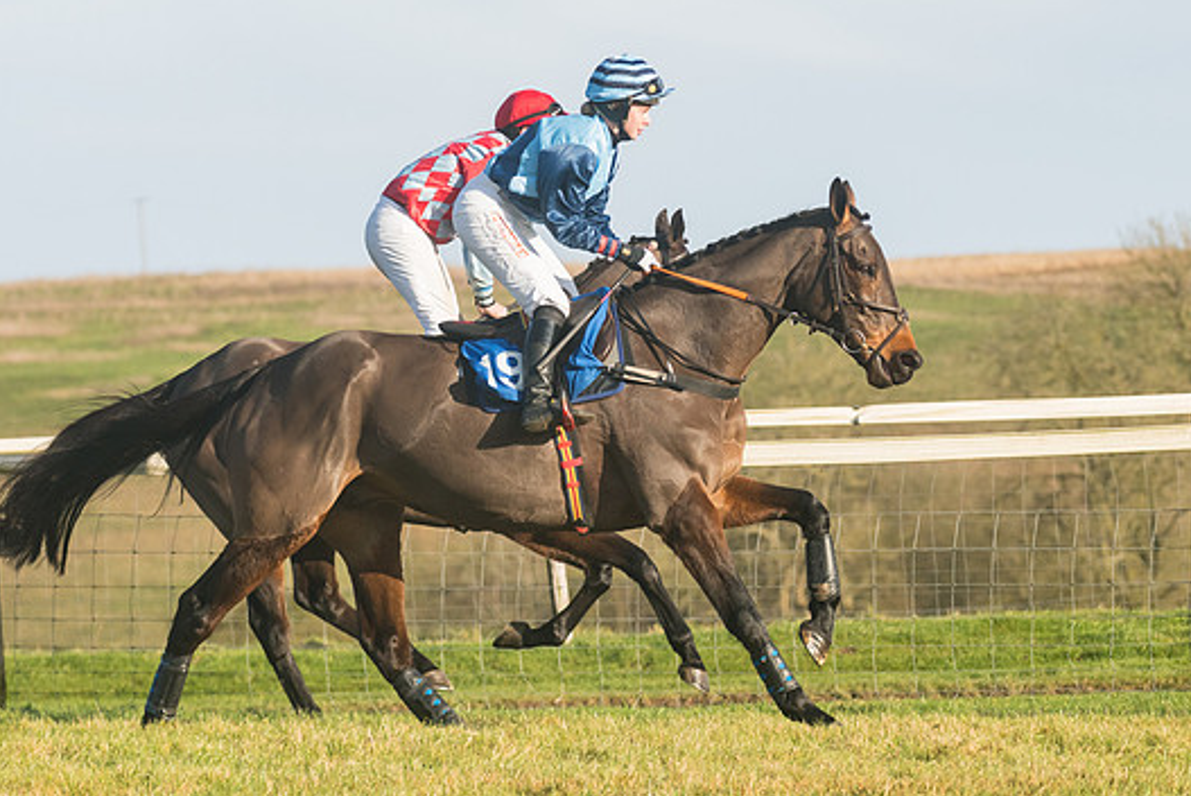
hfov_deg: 8.1
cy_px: 369
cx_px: 563
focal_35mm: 255
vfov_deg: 5.4
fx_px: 8441
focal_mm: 155
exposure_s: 1/4000
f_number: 5
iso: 400
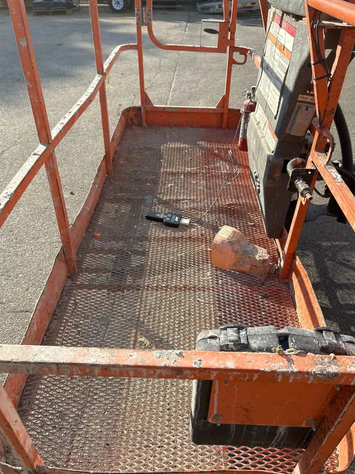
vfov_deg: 67.3
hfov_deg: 53.1
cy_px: 237
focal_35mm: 26
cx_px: 178
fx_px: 355
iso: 50
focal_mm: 5.7
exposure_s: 1/1724
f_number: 1.5
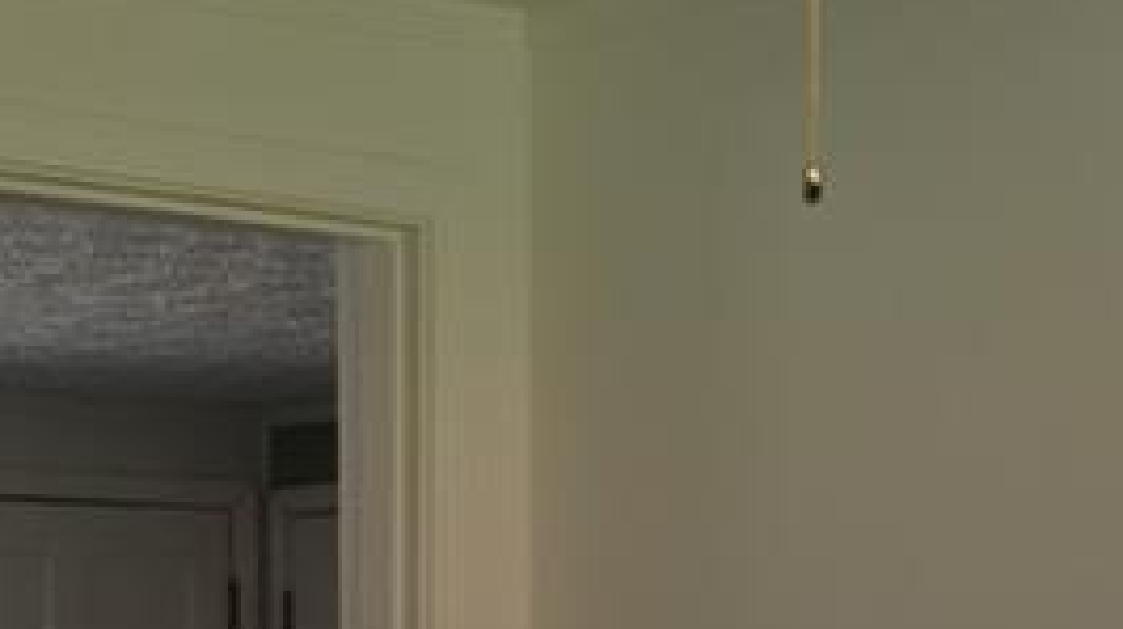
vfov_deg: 10.3
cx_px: 59
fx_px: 3242
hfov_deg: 19.2
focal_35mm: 109
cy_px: 1220
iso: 400
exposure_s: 1/80
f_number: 4.5
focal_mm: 18
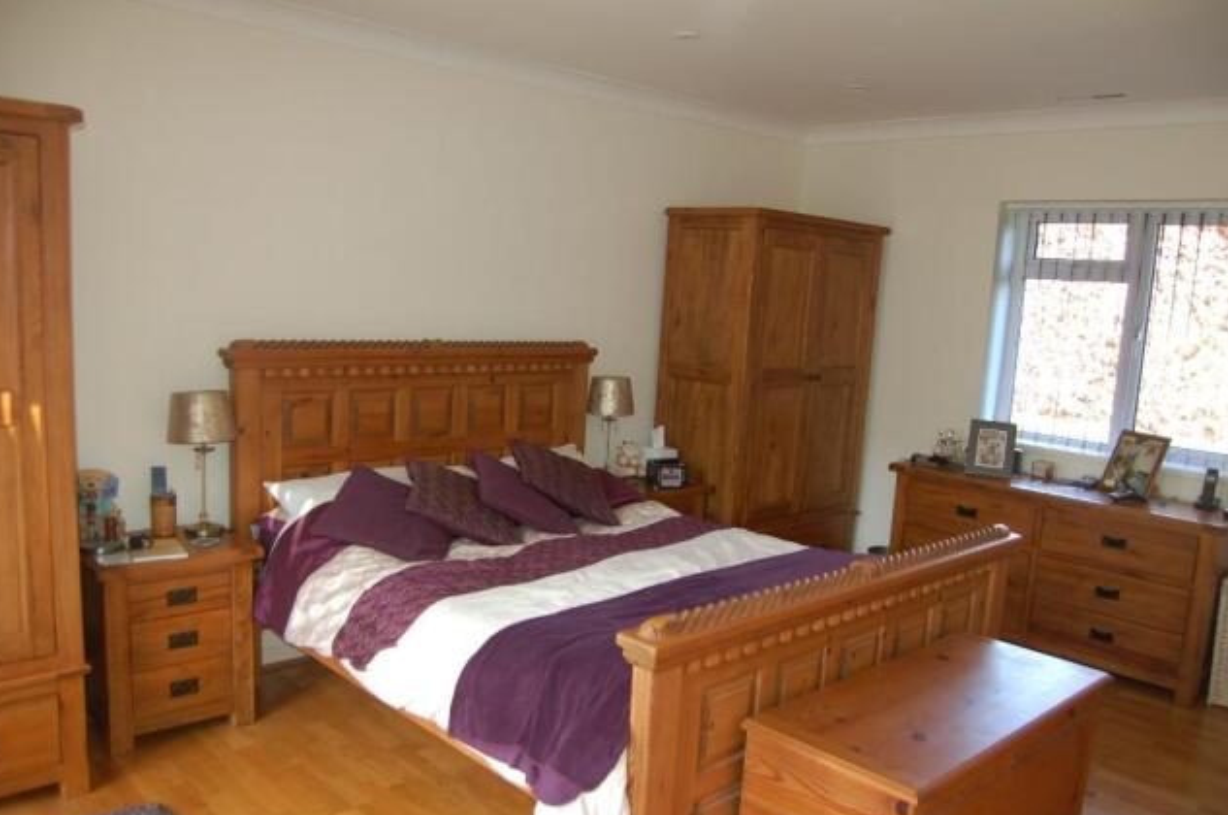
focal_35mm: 28
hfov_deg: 65.5
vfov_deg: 46.3
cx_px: 623
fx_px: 954
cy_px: 419
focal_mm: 18
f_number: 3.5
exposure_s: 1/60
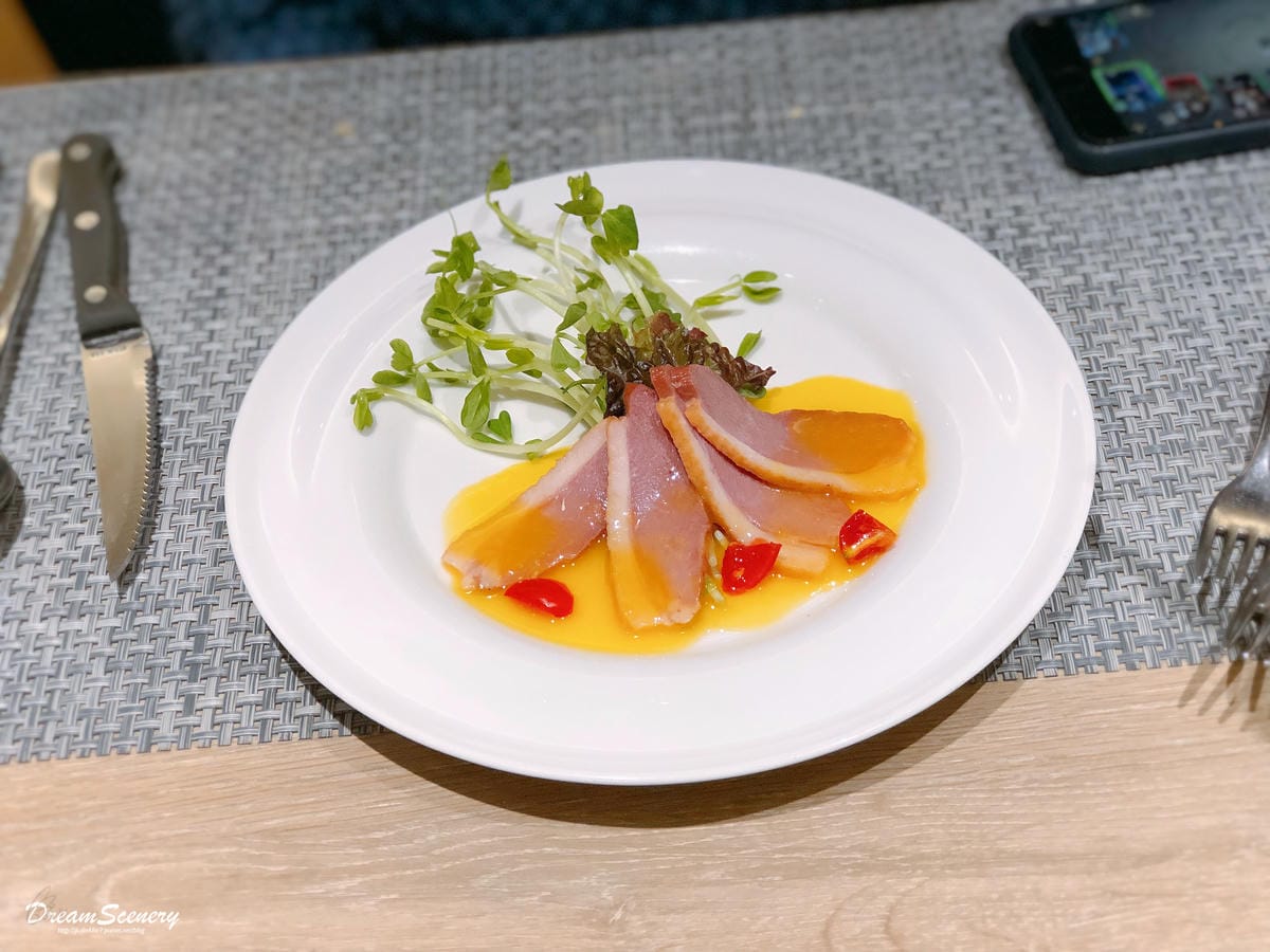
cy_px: 476
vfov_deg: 25.7
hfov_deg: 33.8
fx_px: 2091
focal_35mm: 57
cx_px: 635
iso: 64
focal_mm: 6.6
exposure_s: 1/30
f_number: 2.8
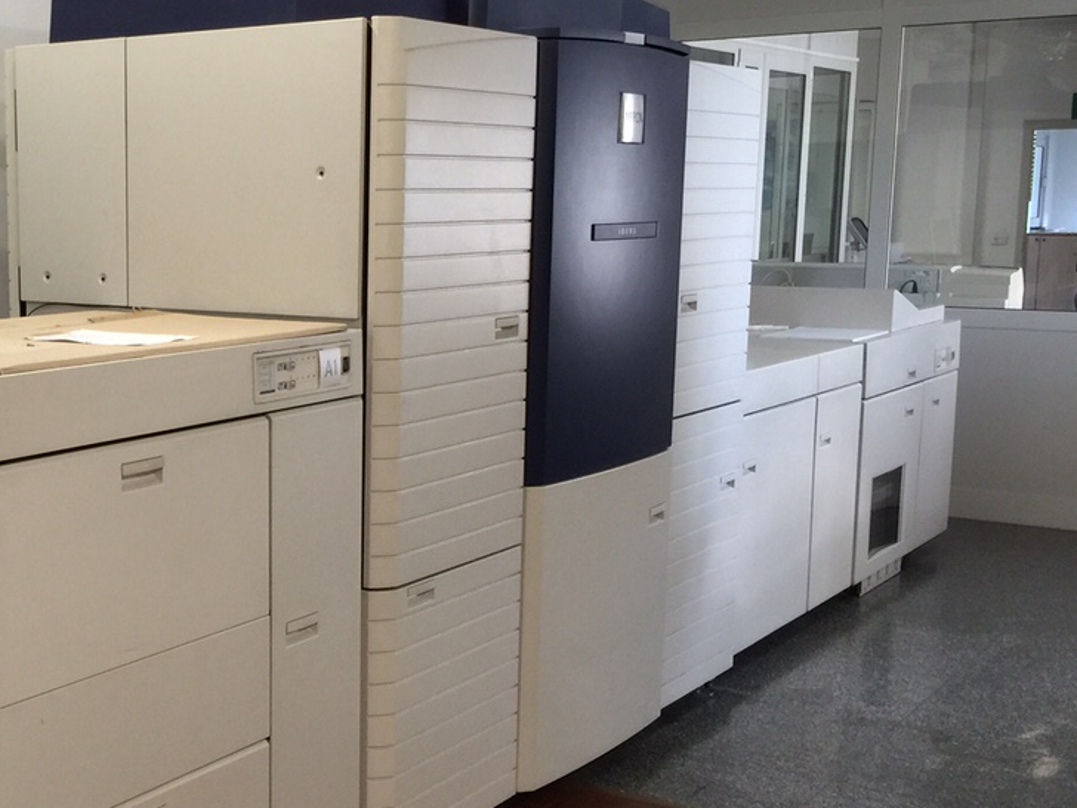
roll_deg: -0.2
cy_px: 450
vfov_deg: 28.5
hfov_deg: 35.9
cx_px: 170
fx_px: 1587
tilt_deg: -7.9
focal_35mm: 51
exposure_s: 1/17
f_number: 2.2
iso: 50
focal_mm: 4.15
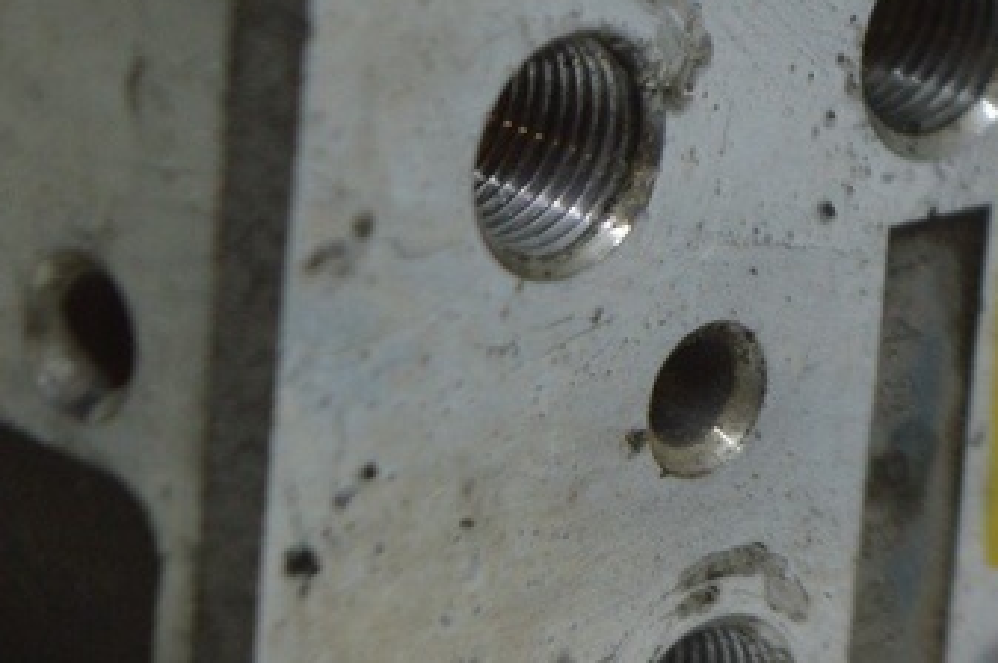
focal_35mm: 251
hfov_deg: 8.2
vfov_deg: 5.4
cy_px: -339
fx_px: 6938
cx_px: 948
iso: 400
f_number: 5.6
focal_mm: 55
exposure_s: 1/40
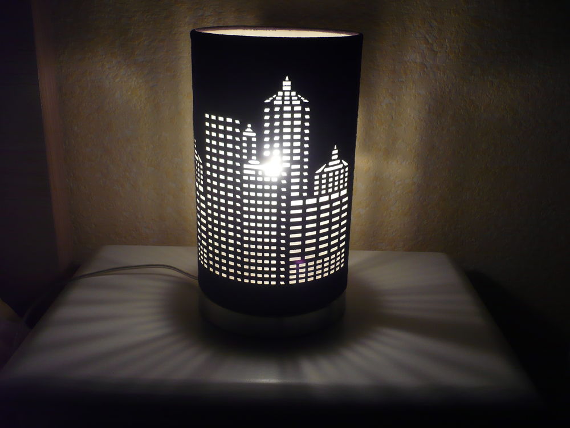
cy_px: 214
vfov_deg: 40.7
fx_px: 576
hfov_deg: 52.6
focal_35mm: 35
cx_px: 285
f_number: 2.8
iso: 125
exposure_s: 1/30
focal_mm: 5.8
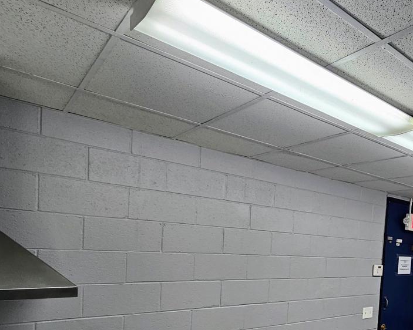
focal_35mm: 26
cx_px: 300
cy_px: 264
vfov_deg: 51.5
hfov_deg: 62.9
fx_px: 318
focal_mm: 2.2
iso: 100
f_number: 2.2
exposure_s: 1/60
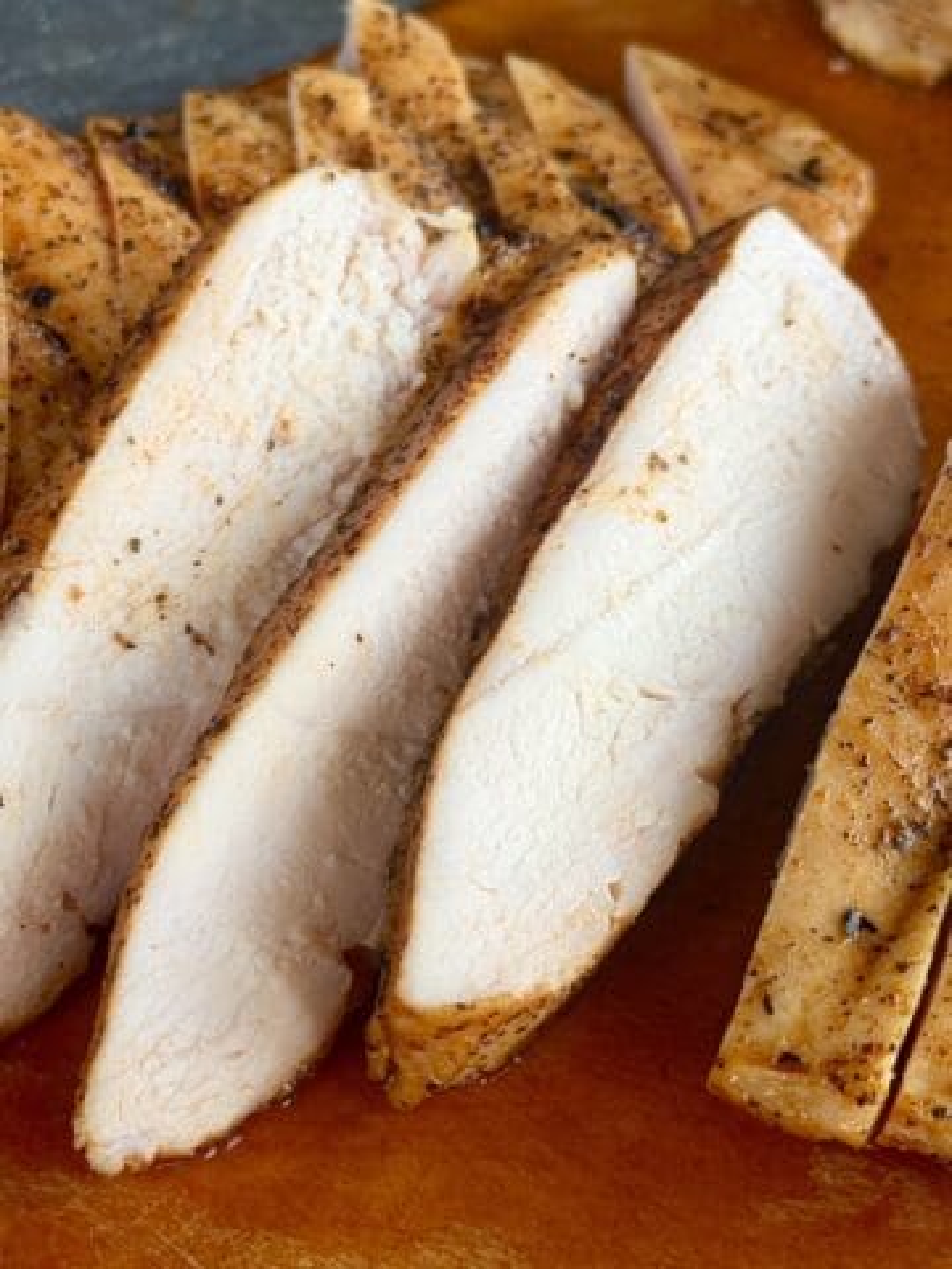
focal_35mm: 48
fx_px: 1760
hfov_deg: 30.3
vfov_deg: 39.7
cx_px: 476
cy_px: 634
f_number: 1.78
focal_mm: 6.76
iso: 64
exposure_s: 1/316
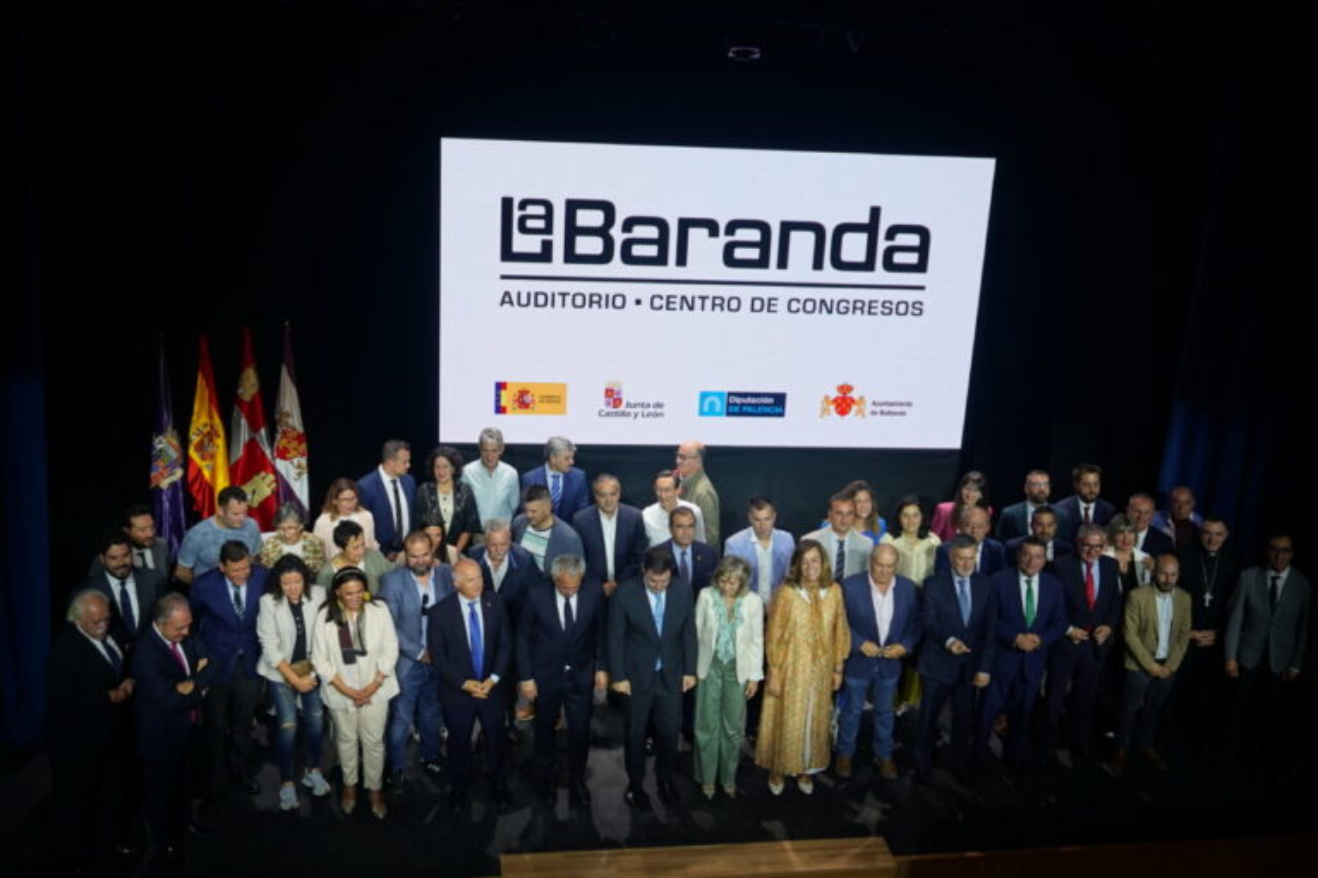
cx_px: 659
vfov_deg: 35.5
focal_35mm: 38
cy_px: 439
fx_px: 1373
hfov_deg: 51.3
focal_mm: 25
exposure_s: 1/60
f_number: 4.5
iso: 320
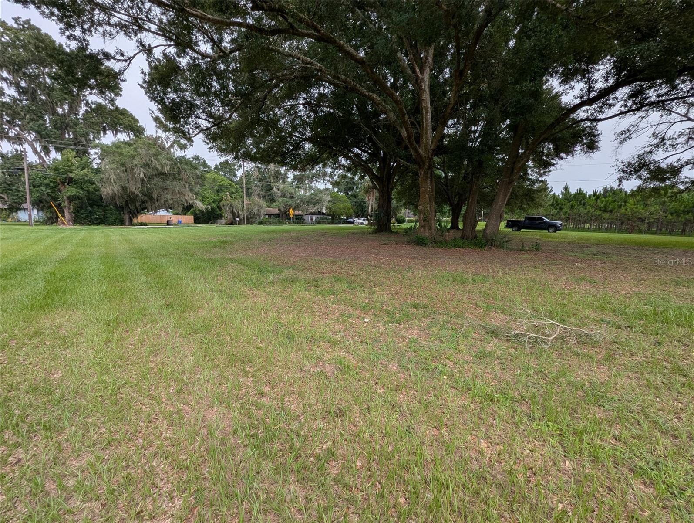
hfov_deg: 106.1
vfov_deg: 90.1
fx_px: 261
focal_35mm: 13
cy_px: 262
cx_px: 347
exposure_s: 1/984
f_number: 2.2
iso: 48
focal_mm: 1.95
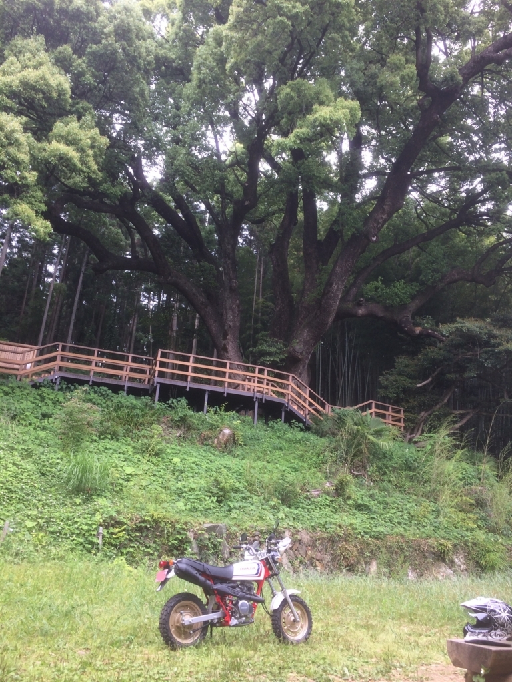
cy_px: 341
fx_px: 572
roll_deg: -4.6
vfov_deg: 61.7
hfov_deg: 48.2
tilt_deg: +20.2
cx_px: 256
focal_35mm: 29
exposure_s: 1/216
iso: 32
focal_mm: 4.15
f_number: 2.2
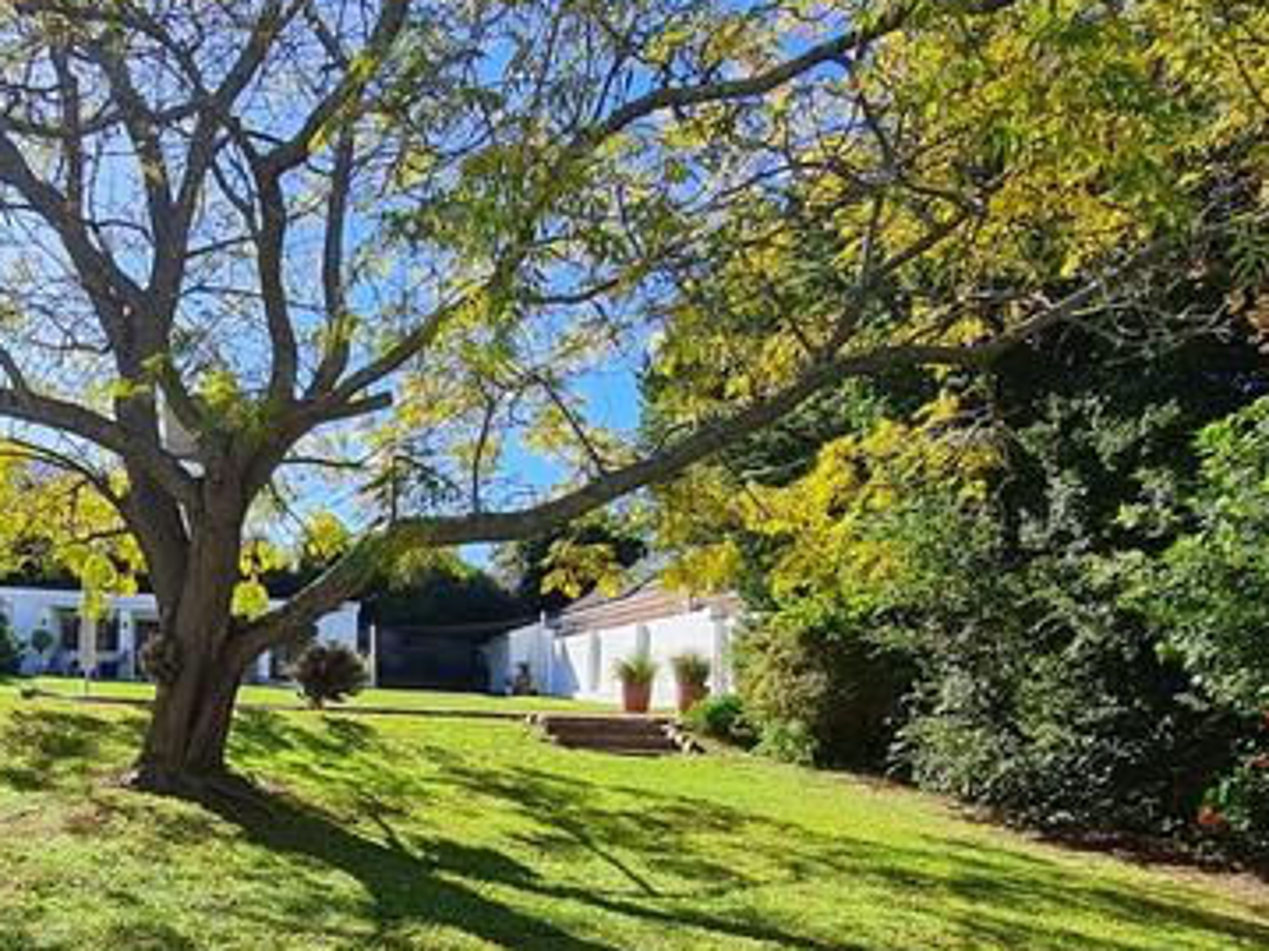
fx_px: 1063
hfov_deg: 58.6
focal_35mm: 29
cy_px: 696
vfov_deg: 46.7
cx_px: 325
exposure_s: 1/732
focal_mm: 1.74
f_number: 2.2
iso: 50
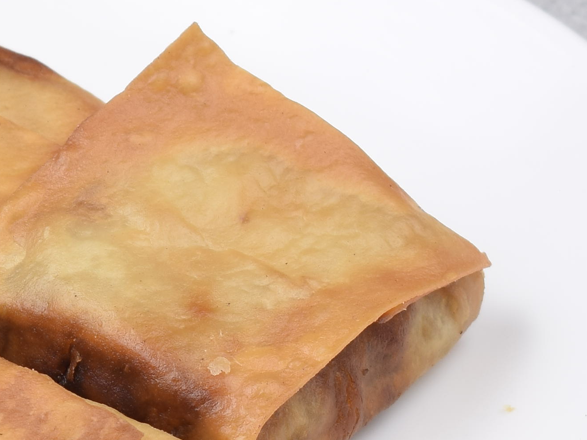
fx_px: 6091
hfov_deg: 5.5
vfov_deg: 4.1
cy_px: 331
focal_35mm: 359
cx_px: -130
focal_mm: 55
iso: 100
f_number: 10
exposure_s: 1/160
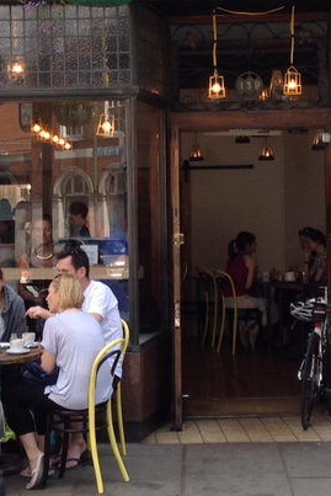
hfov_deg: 12.6
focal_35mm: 109
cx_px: 180
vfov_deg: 18.7
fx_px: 1502
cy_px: 166
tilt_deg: +1.2
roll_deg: -0.5
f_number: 2.4
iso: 50
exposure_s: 1/324
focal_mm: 4.12
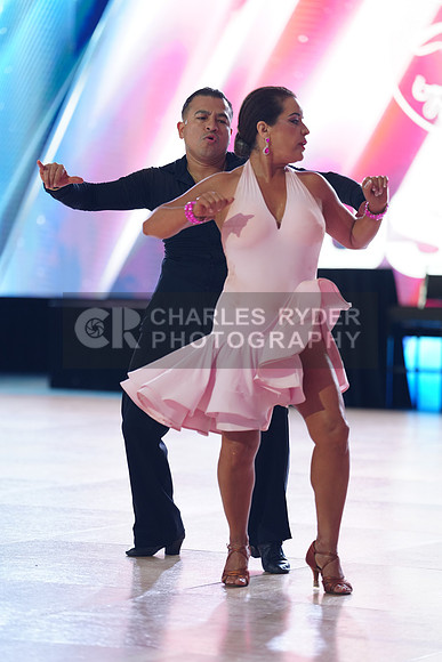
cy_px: 331
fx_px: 2797
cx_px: 221
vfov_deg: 13.5
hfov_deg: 9.0
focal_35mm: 152
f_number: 2.8
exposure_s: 1/400
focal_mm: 152
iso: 800
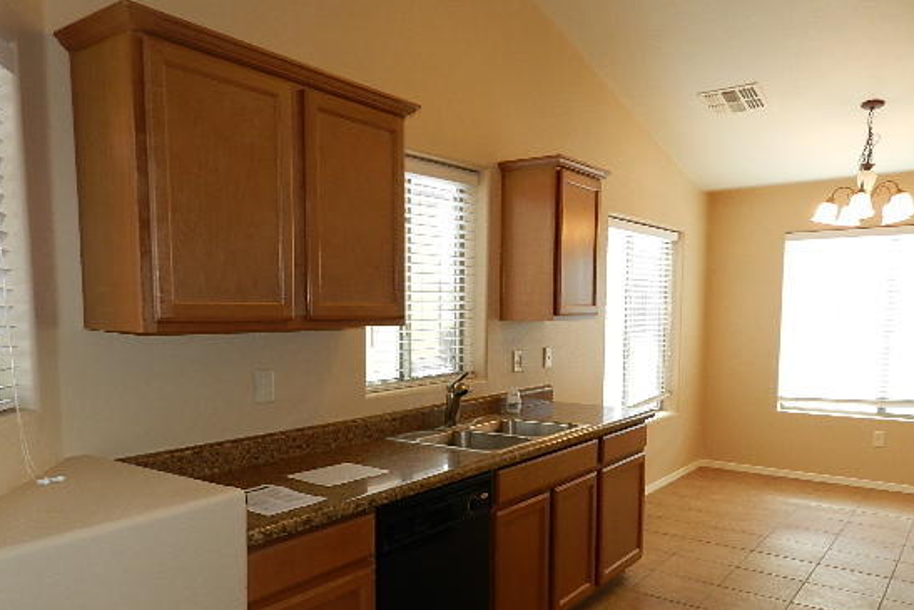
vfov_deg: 46.0
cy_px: 386
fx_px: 711
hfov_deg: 65.4
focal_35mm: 28
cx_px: 421
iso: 160
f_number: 3.4
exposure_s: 1/40
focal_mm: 4
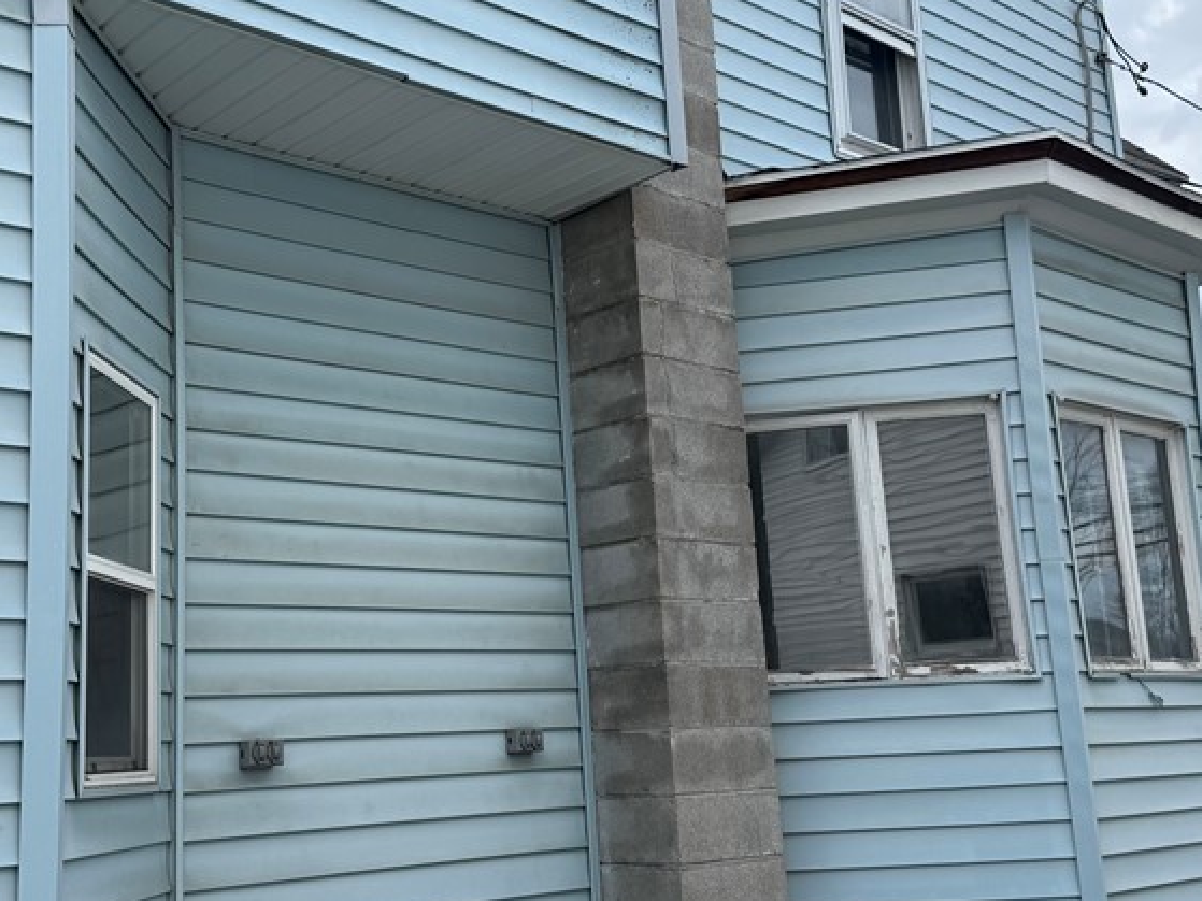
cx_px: 497
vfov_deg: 32.8
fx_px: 1528
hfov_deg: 42.8
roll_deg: +3.2
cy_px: 411
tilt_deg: +14.1
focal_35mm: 44
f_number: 1.78
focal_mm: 6.76
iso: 80
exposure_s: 1/2525
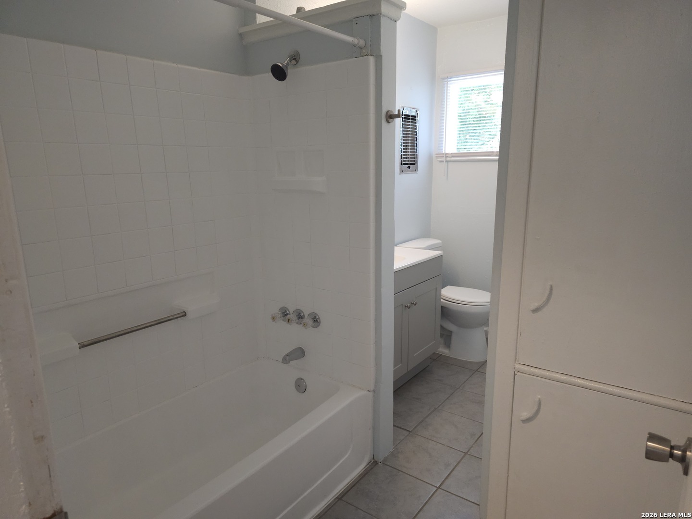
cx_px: 346
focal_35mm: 23
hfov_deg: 73.9
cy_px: 260
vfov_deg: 58.9
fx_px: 460
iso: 250
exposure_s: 1/120
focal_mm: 6.3
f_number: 1.7
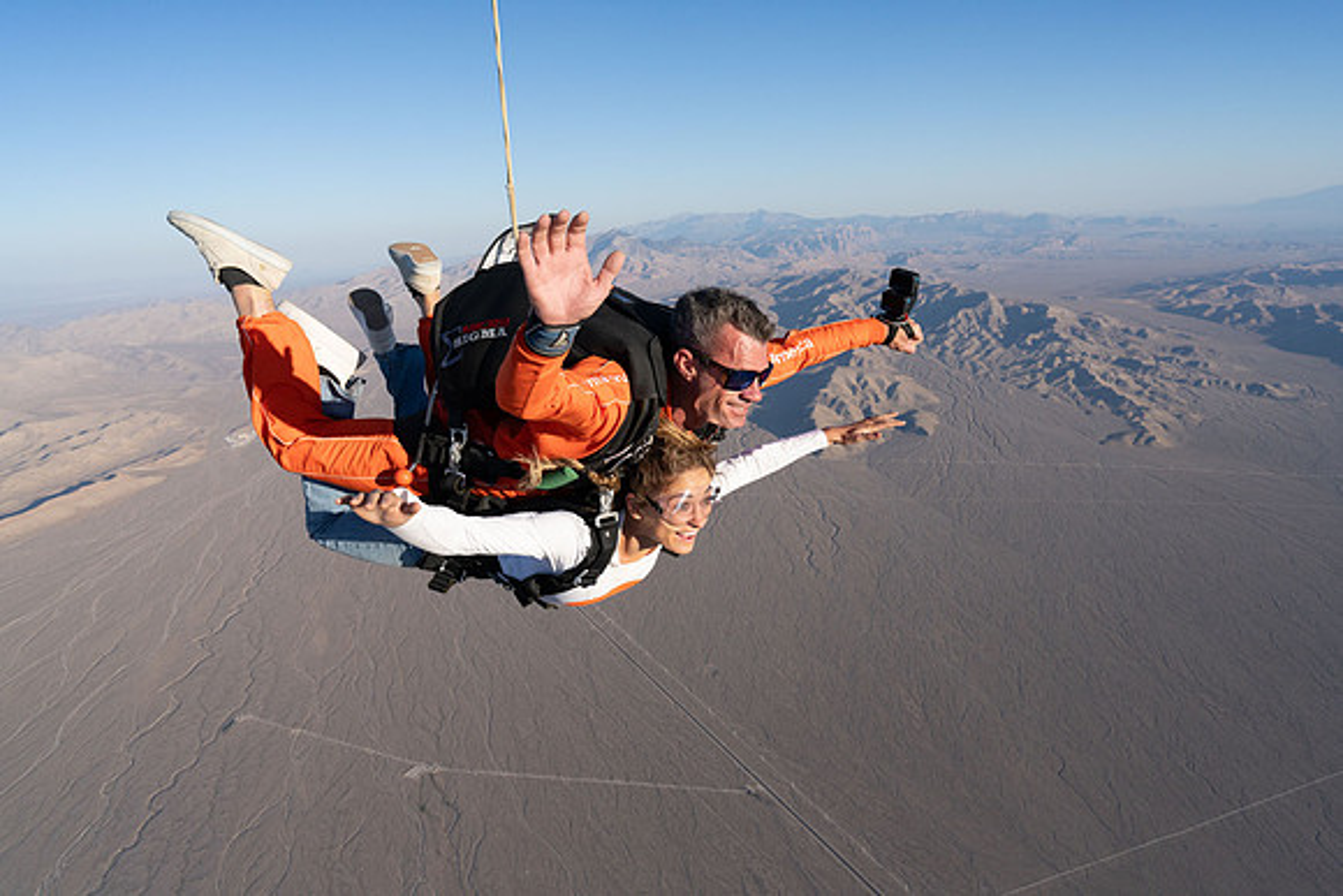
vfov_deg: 53.2
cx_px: 672
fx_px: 896
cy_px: 448
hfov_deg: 73.7
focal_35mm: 24
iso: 800
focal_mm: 24
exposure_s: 1/2000
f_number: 7.1
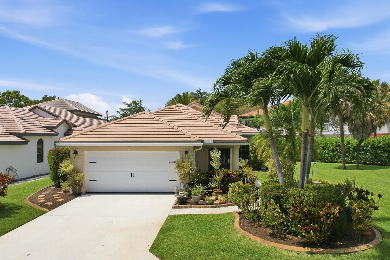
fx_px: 282
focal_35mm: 26
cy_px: 124
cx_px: 219
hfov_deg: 69.1
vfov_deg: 49.5
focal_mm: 8.4
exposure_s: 1/1250
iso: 120
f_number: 2.8
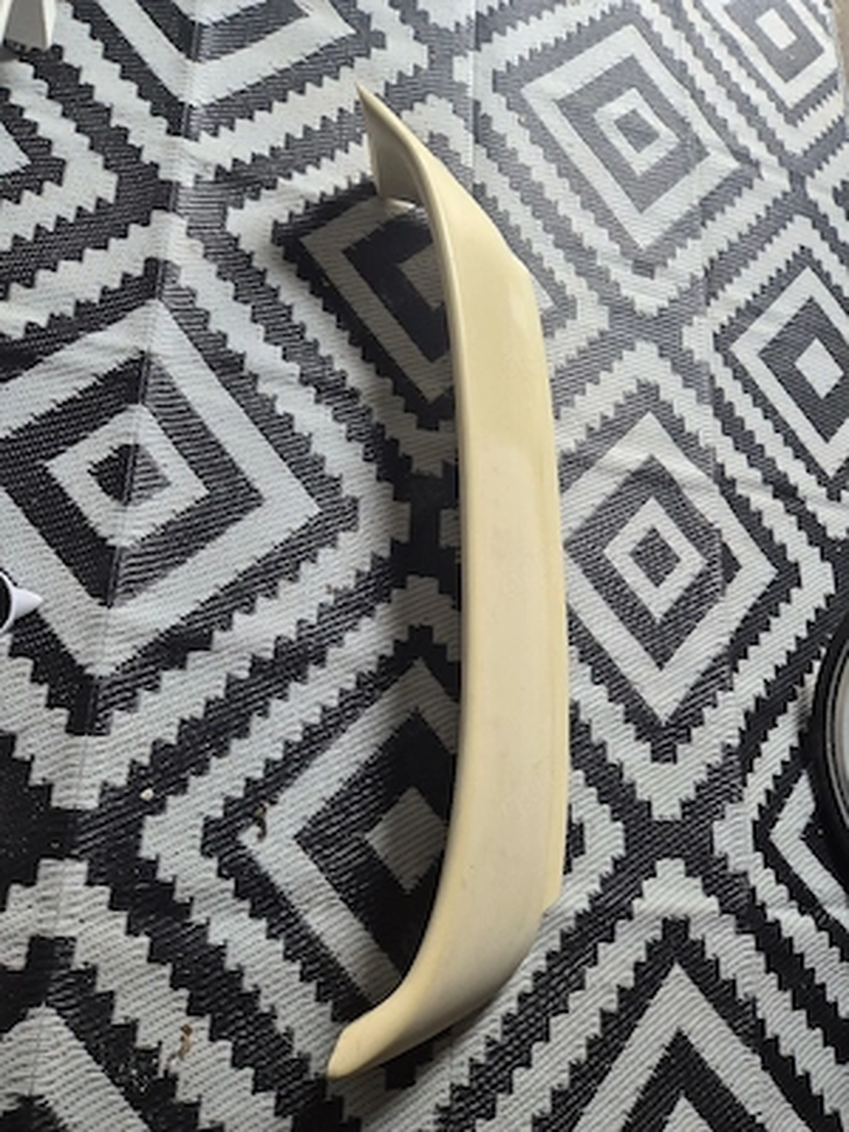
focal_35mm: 23
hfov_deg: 58.9
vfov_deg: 73.9
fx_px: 752
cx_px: 424
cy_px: 566
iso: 160
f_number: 1.8
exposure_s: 1/182
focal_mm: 5.4
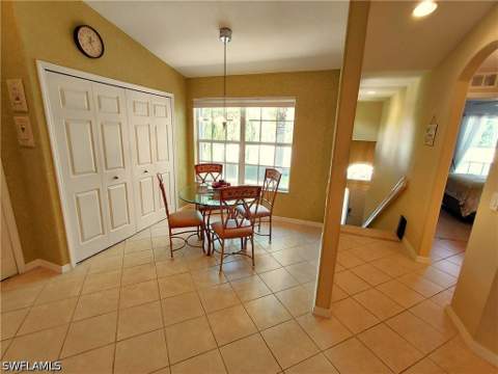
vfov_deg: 78.1
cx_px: 249
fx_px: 230
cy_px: 187
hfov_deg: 94.5
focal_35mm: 16
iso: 100
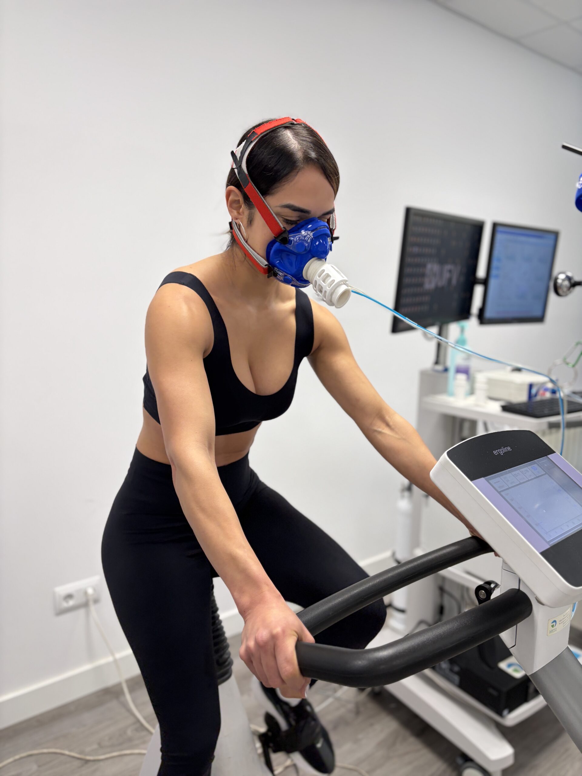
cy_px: 388
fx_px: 583
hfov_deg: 53.1
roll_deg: -1.0
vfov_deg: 67.3
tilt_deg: -10.1
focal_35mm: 26
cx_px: 291
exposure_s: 1/100
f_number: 1.6
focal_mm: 5.96
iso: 100
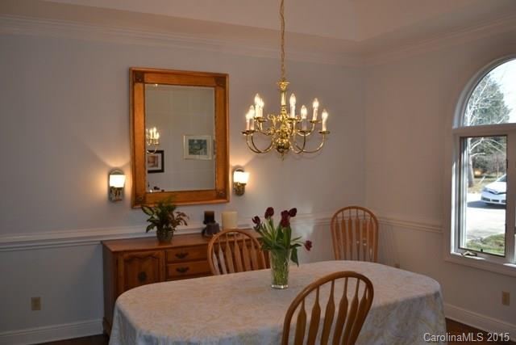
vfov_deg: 40.0
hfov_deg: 57.2
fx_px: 473
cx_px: 258
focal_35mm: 33
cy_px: 172
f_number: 4
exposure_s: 1/125
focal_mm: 22
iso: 160
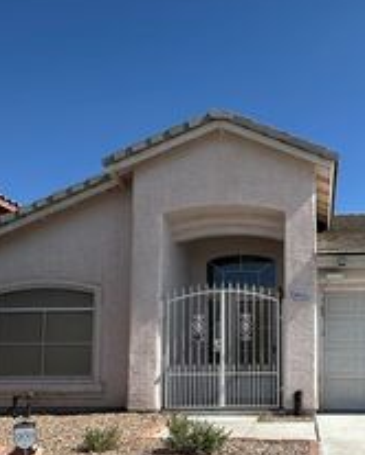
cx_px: 299
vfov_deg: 52.4
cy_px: 326
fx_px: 445
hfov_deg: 42.3
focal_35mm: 33
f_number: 2.2
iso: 50
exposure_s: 1/2618
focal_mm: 2.22
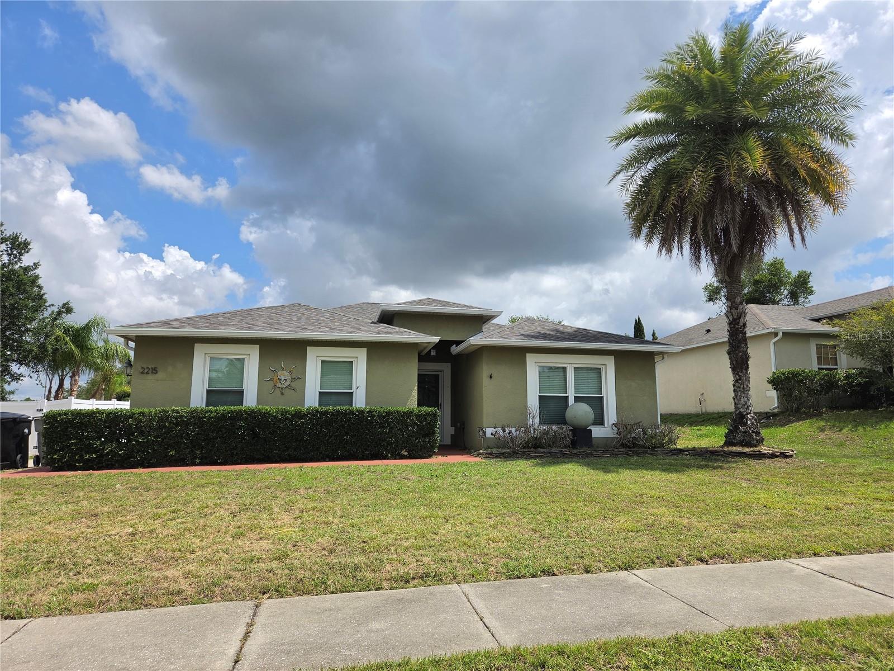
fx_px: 594
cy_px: 336
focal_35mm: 23
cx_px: 447
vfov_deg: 58.9
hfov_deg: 73.9
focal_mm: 5.4
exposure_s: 1/4966
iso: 80
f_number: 1.8
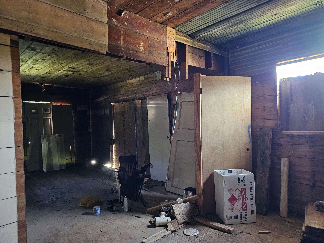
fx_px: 215
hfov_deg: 73.9
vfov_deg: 58.9
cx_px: 162
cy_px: 122
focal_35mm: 23
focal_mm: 6.3
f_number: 1.7
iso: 800
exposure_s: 1/24
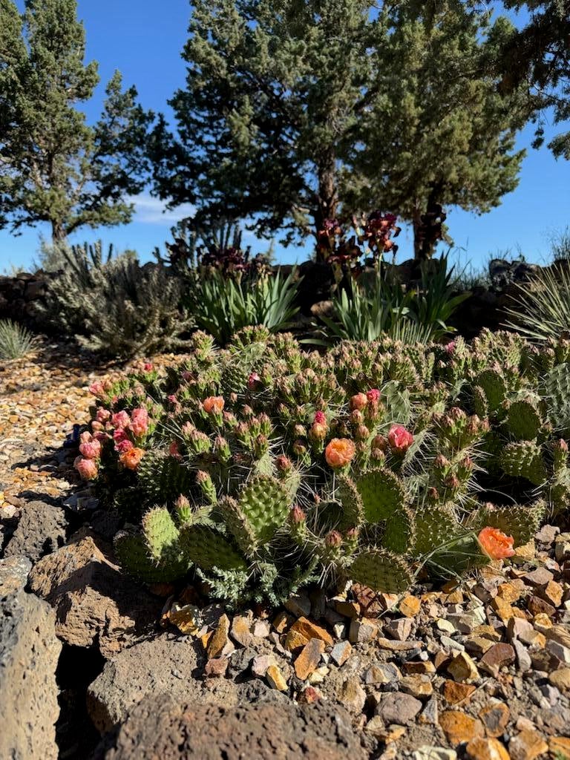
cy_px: 380
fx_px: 527
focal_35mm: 24
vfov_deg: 71.6
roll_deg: +1.6
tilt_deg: -4.5
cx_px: 285
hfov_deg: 56.8
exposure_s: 1/2506
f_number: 1.78
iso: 80
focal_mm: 6.76
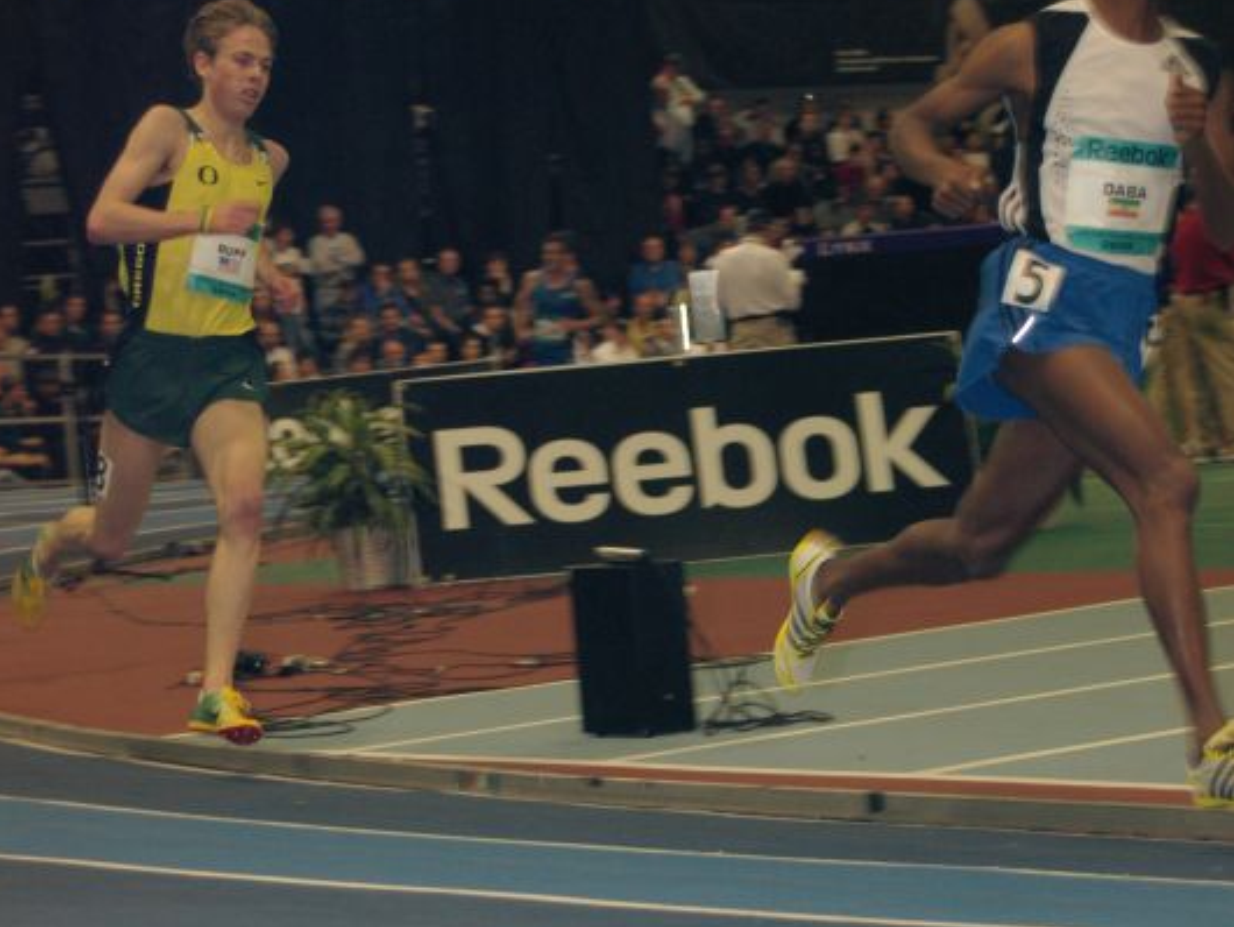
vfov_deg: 12.4
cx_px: 615
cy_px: 410
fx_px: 4270
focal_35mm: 120
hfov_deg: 16.4
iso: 800
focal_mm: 55
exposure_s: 1/125
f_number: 6.3
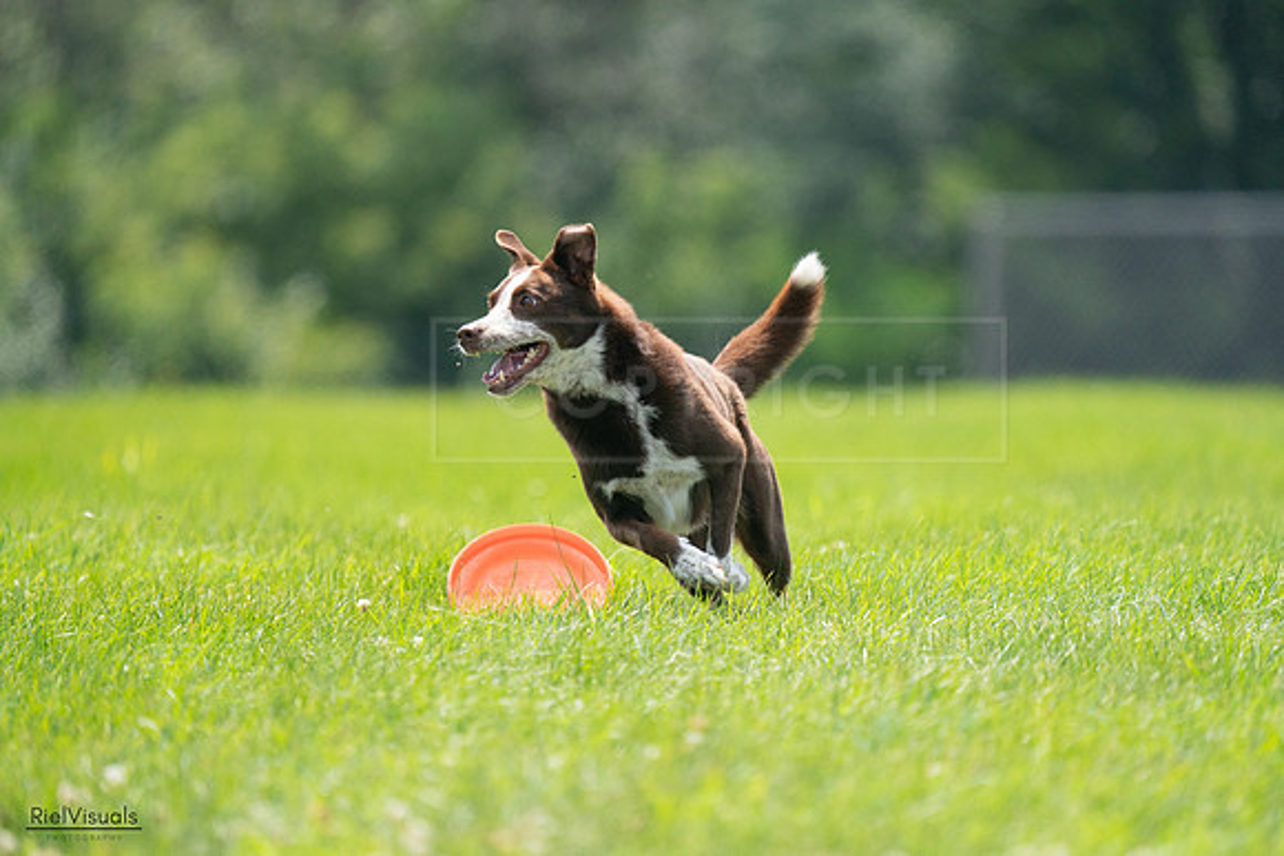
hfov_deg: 3.4
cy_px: 428
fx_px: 21404
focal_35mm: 600
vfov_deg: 2.3
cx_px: 642
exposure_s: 1/4000
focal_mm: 600
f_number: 6.3
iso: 1600
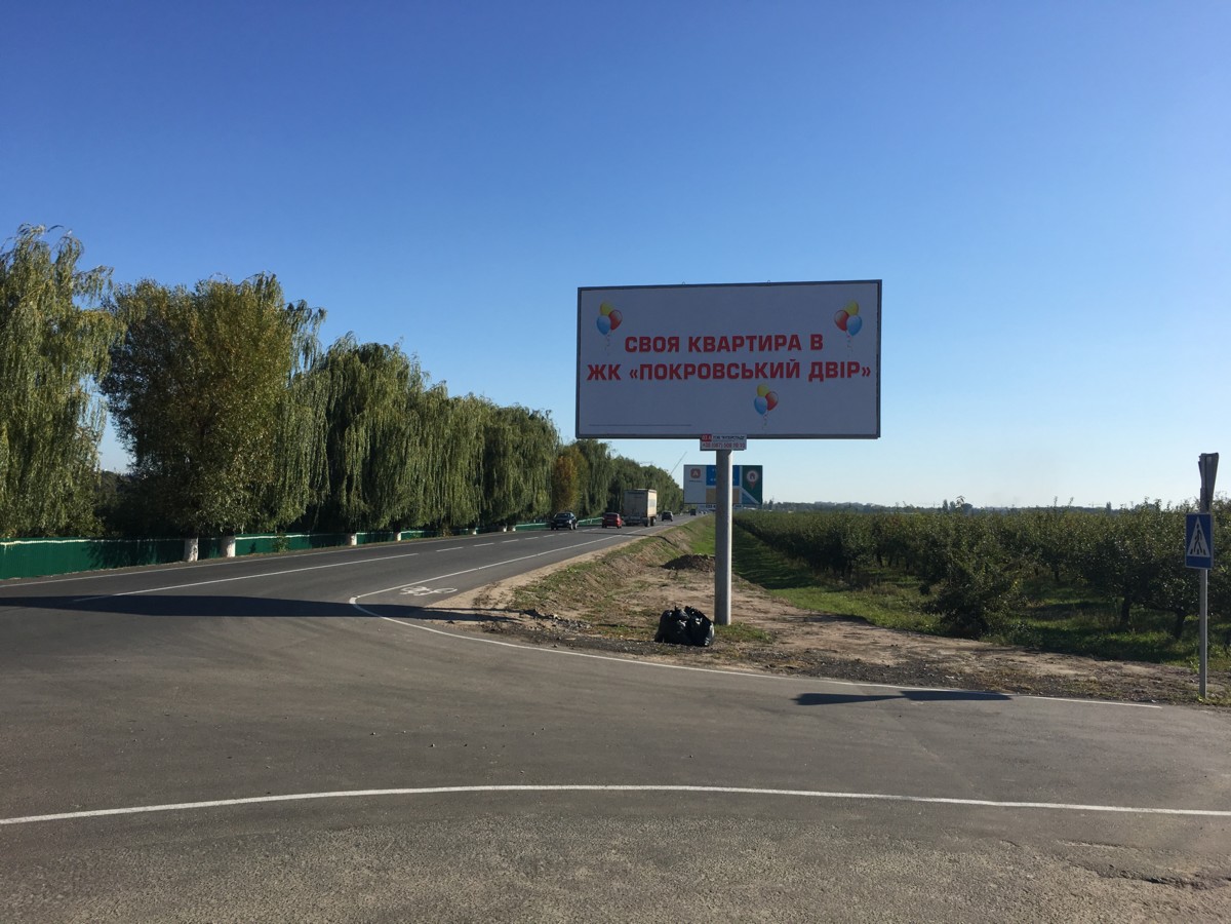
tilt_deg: +2.5
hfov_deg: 61.7
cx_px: 616
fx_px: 1031
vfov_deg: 48.2
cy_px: 462
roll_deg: -1.3
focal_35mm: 29
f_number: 2.2
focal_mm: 4.15
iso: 25
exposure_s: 1/2262
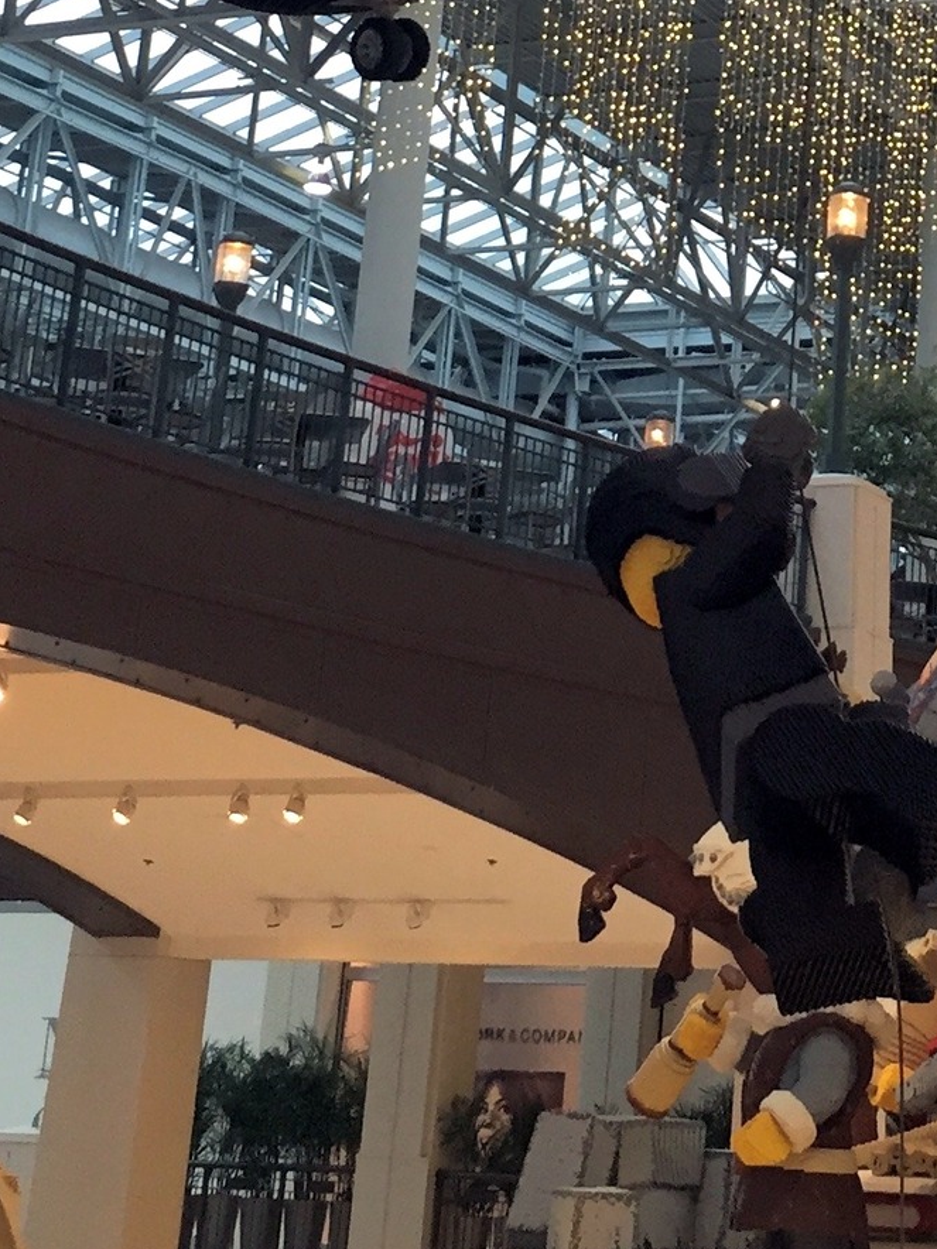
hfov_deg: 17.2
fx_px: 3032
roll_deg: -3.1
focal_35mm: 84
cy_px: 82
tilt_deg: +19.1
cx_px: 947
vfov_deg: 22.6
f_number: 2.2
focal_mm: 4.15
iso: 40
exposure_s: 1/30
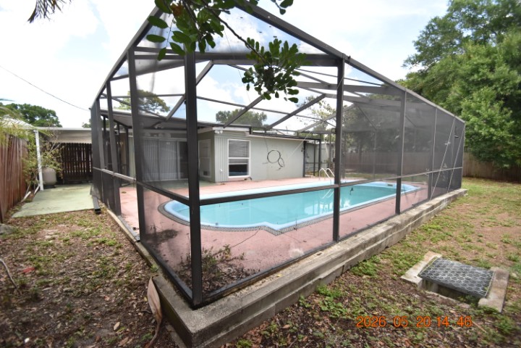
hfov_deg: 100.4
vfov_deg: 77.3
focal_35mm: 15
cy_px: 174
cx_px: 260
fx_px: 217
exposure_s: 1/1500
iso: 800
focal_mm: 10
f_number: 3.5
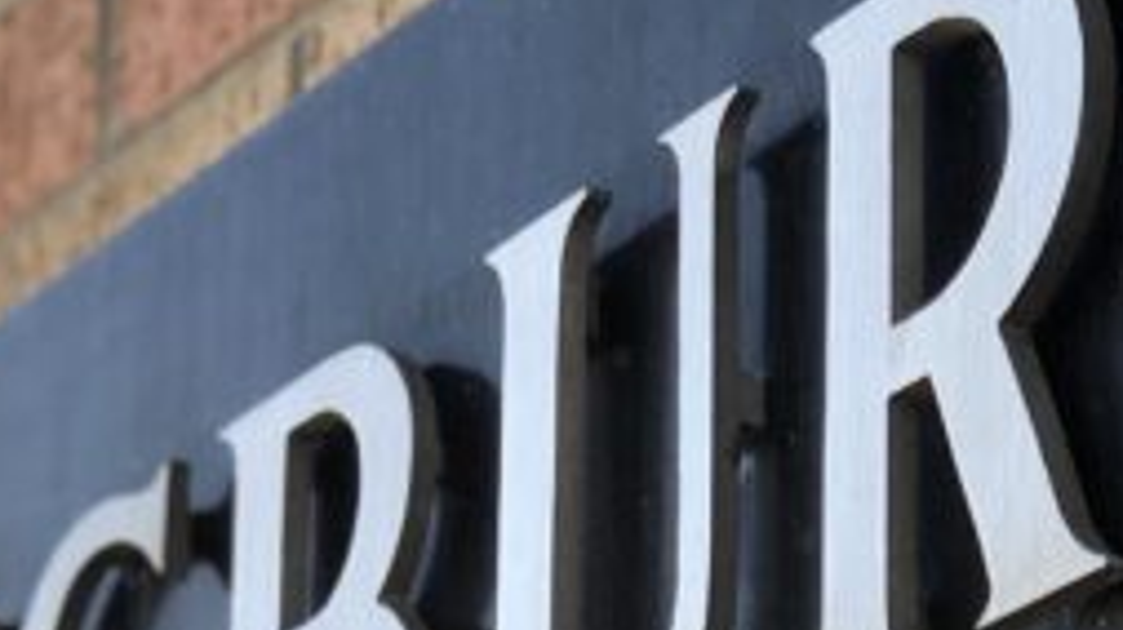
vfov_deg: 5.2
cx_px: 506
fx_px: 6815
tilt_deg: +16.3
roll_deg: -0.9
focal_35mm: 229
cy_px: 1158
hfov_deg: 9.4
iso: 16
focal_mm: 6
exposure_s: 1/60
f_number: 2.4
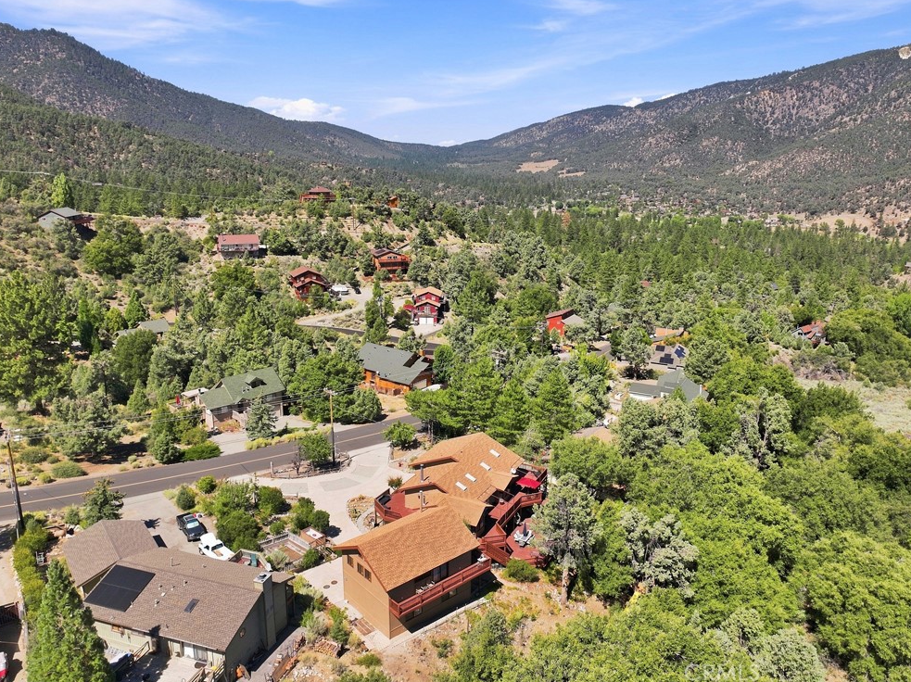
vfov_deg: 54.8
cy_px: 330
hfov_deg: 69.4
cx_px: 462
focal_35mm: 25
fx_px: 658
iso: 100
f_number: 2.8
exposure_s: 1/1600
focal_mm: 12.3
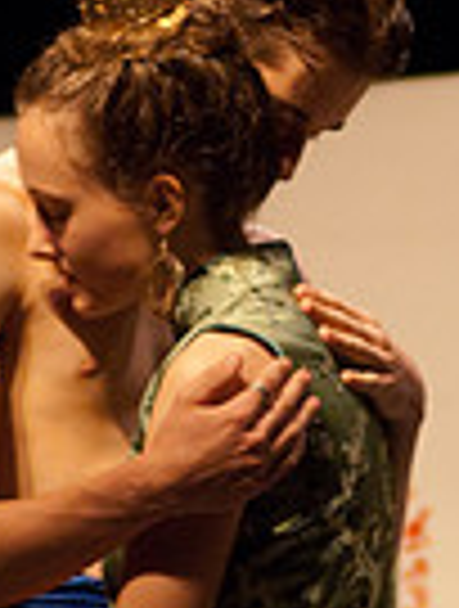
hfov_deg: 3.9
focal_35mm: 384
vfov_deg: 5.1
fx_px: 6757
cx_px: 146
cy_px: 360
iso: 1000
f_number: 2.8
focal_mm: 80
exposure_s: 1/60
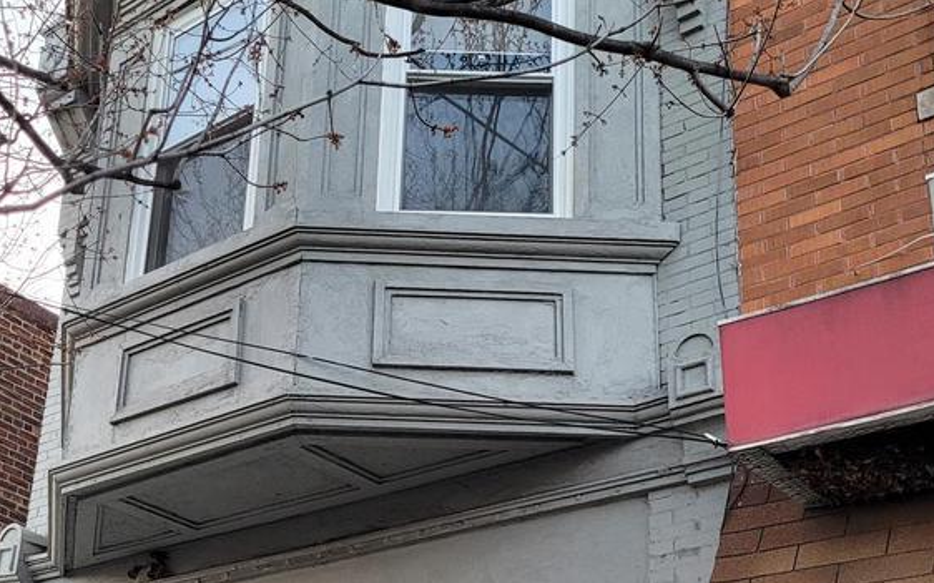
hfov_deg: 37.9
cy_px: 523
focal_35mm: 53
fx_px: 1349
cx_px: 347
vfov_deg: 23.8
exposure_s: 1/120
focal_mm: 5.4
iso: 250
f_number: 1.8
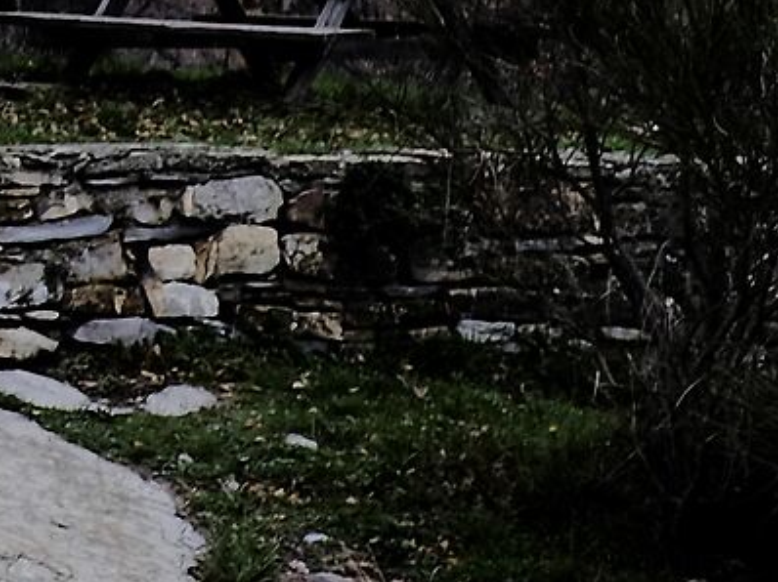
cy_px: -695
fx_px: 4560
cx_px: -1233
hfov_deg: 8.7
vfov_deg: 7.0
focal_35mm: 203
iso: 160
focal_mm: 23
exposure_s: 1/140
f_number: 3.2
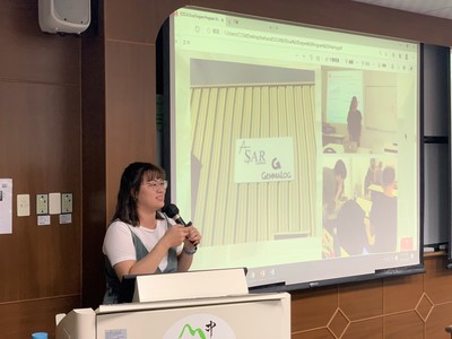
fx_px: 679
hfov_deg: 36.8
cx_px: 226
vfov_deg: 28.0
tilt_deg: +0.5
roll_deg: -0.4
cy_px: 170
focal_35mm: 52
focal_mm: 6
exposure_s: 1/60
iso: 125
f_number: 2.4
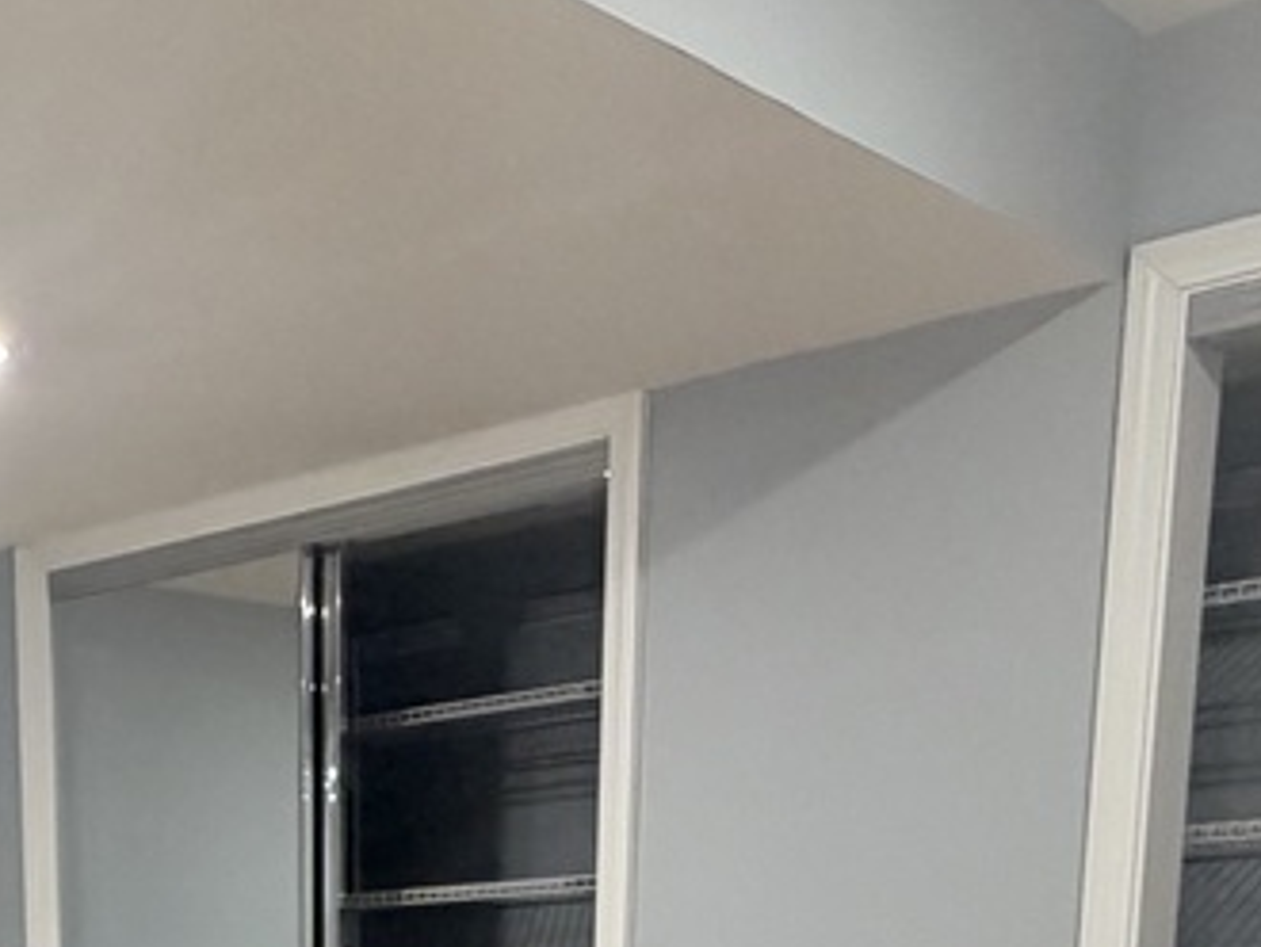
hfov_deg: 29.9
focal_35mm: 61
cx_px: 61
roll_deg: +2.1
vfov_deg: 19.8
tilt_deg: -13.8
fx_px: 2224
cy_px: 1539
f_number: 2.2
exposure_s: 1/60
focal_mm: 2.22
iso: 160
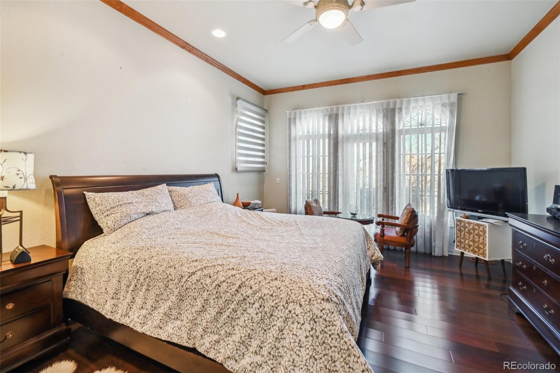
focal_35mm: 15
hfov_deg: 100.4
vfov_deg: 77.3
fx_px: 233
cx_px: 280
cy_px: 186
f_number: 11
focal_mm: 15
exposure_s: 1/6
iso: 400
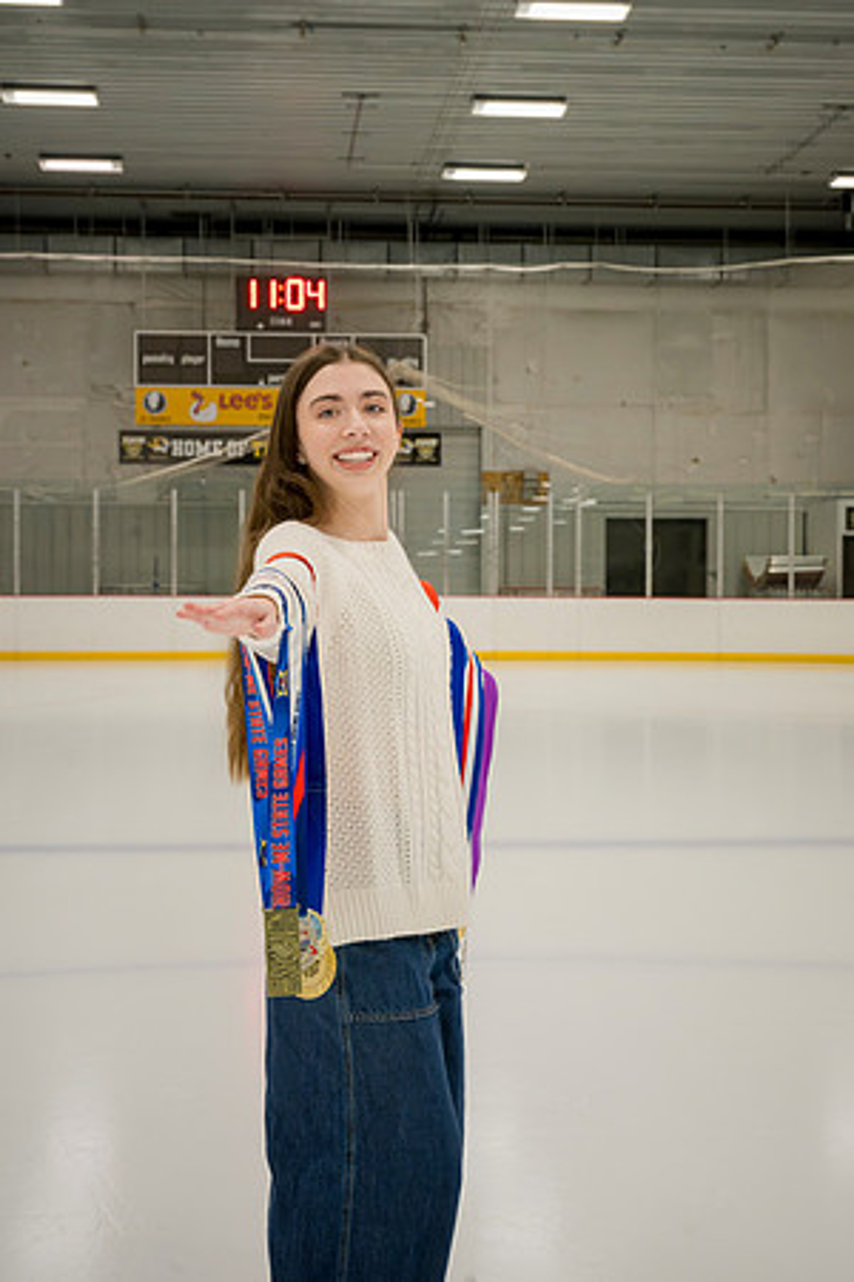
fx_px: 1850
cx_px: 427
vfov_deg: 38.2
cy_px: 641
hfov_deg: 26.0
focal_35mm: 52
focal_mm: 52
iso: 3200
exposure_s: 1/250
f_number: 8
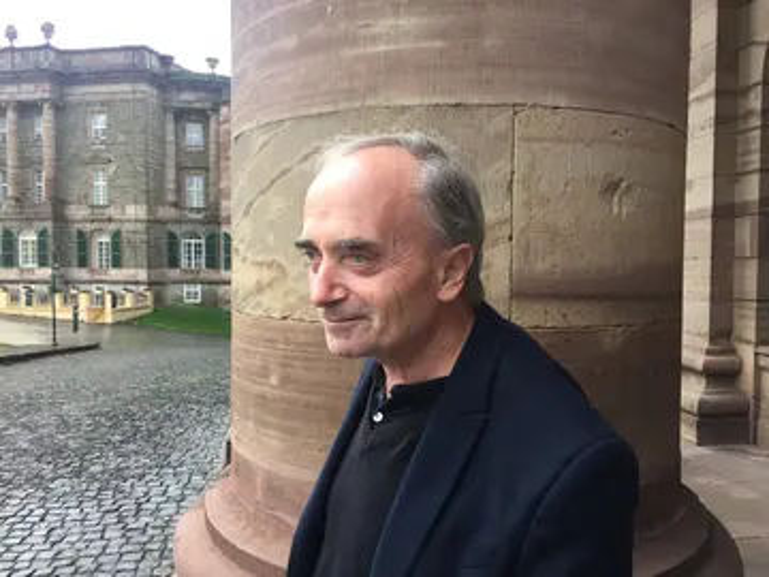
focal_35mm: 29
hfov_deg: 61.7
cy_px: 288
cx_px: 384
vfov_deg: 48.2
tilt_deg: -1.7
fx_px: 644
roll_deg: -0.6
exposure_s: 1/100
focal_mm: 4.15
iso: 32
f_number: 2.2
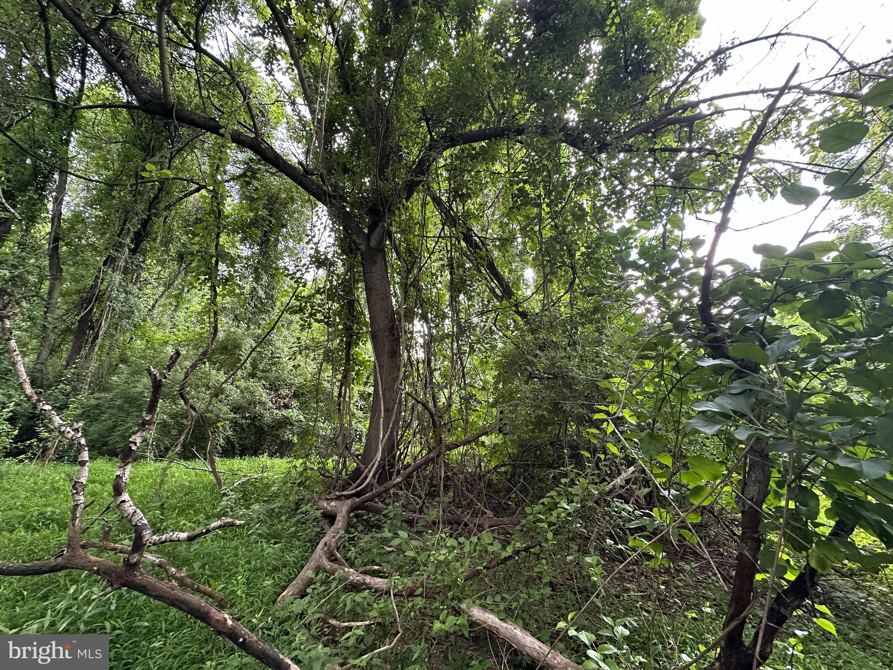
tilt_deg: +18.4
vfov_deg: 85.7
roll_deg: +3.4
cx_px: 446
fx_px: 361
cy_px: 335
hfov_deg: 102.1
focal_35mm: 14
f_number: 2.2
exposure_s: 1/99
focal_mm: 2.22
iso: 250
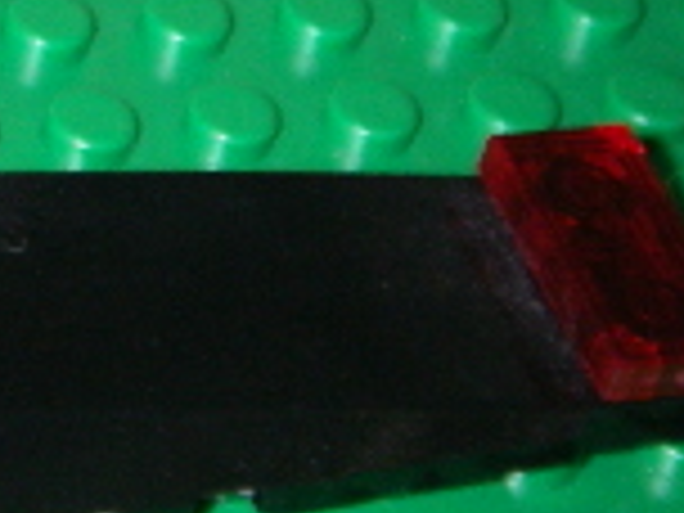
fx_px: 5236
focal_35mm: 265
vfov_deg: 5.5
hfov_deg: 7.2
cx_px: -693
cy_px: -342
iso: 160
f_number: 3.7
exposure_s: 1/60
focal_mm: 10.5
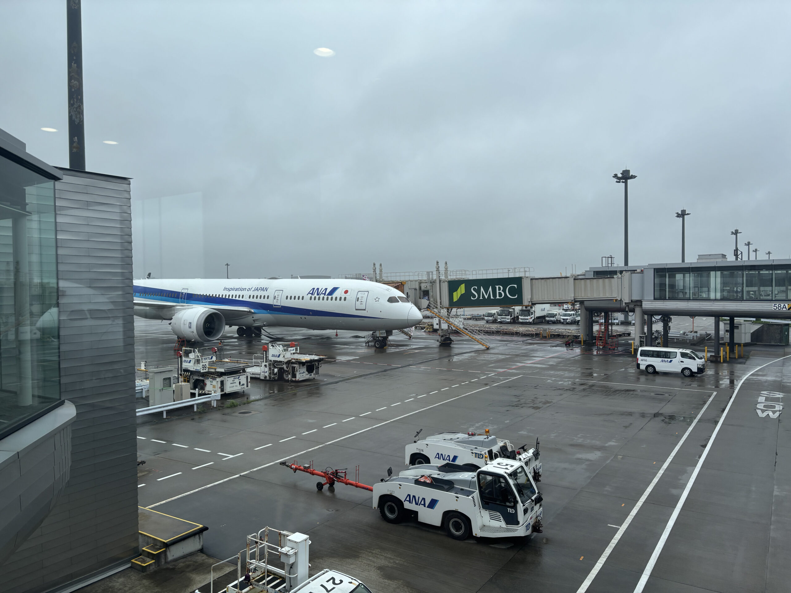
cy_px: 296
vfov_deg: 53.1
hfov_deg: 67.3
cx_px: 396
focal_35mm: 26
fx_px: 594
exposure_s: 1/781
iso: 50
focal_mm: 5.96
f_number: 1.6
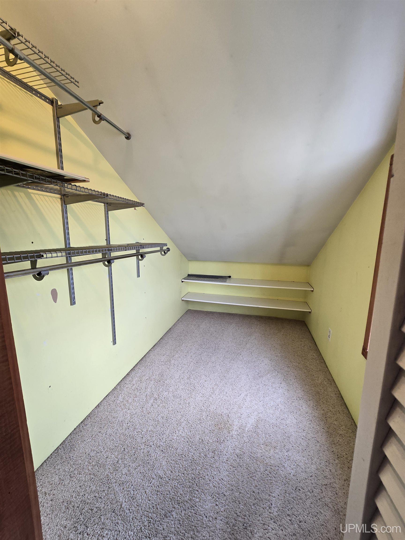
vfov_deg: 106.2
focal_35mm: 13
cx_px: 202
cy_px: 270
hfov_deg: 89.9
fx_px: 203
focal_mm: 2.2
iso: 80
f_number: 2.2
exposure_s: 1/60
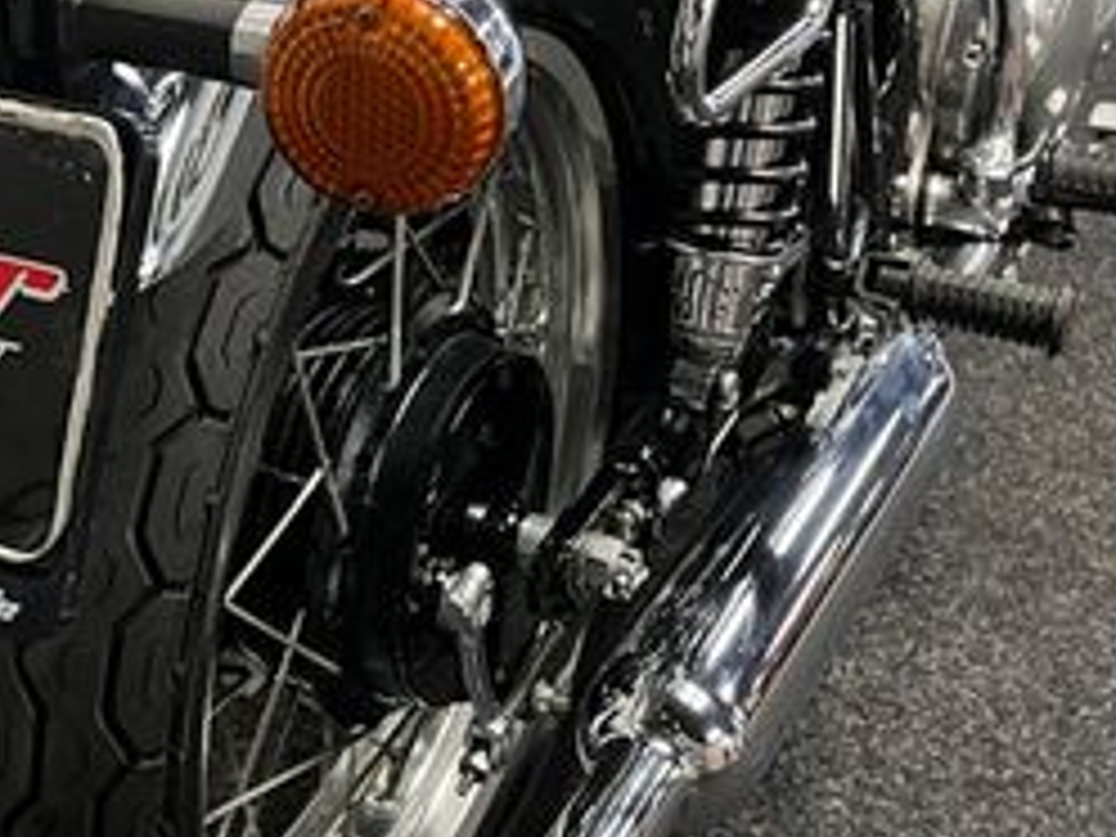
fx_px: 2160
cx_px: 54
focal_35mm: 67
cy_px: 189
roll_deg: -2.3
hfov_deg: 27.6
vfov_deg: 21.7
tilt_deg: -25.8
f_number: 1.6
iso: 160
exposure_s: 1/50
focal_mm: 5.1
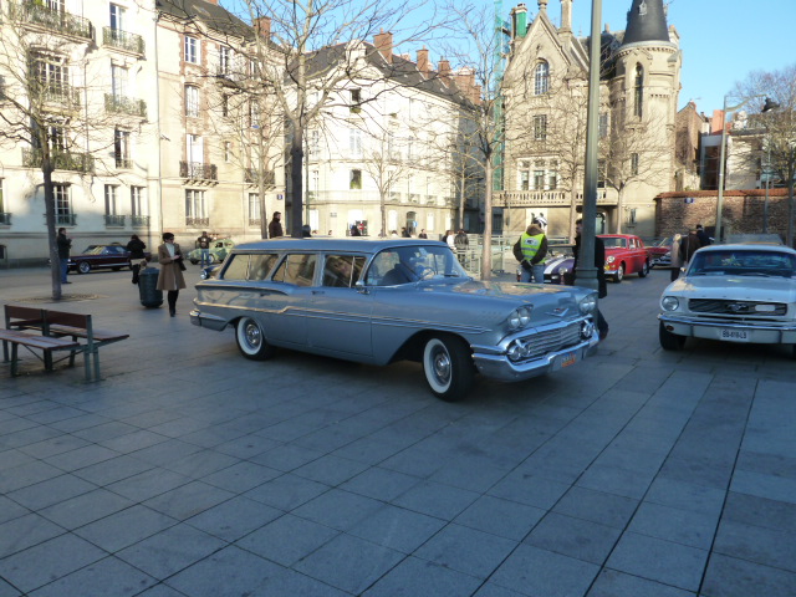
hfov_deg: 69.4
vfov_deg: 54.9
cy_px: 298
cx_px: 398
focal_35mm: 25
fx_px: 575
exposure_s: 1/200
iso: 125
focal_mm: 4.1
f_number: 4
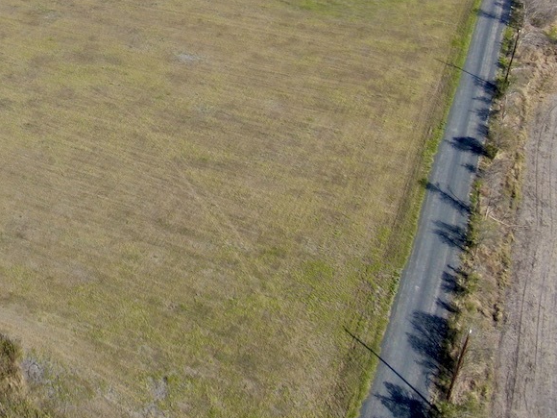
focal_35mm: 53
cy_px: 25
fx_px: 853
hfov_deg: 32.8
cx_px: -19
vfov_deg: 26.4
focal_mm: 4.39
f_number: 2.8
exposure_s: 1/1250
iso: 100
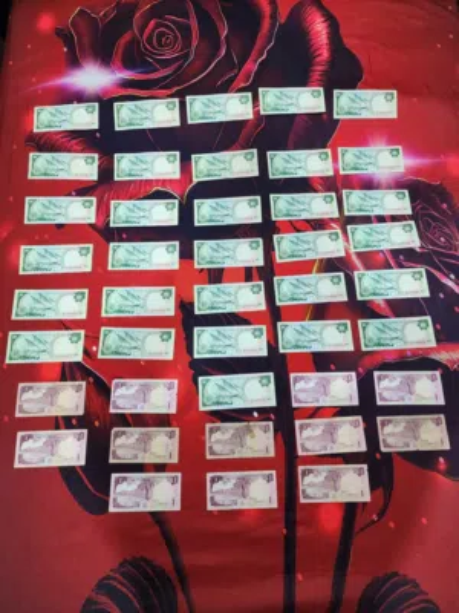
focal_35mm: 23
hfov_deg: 58.9
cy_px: 306
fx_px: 407
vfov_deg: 73.9
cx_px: 230
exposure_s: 1/100
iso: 800
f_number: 1.8
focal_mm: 6.4
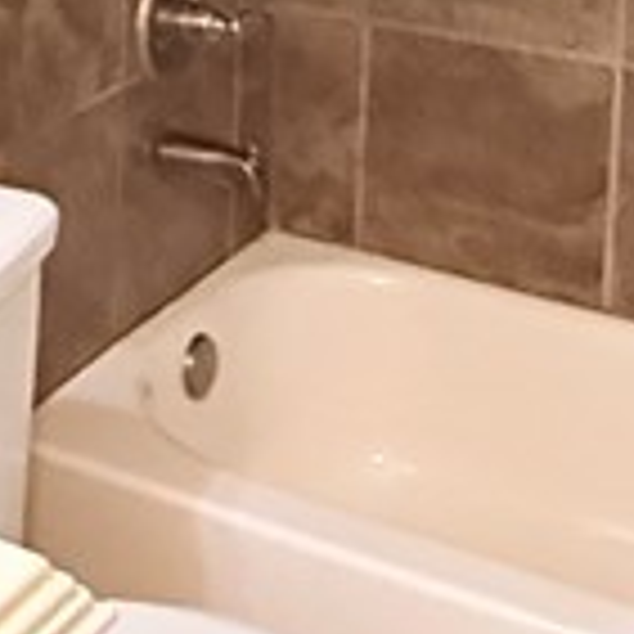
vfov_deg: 17.6
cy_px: -279
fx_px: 1865
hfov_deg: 18.5
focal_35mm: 90
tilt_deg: -4.9
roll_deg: -0.9
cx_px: -85
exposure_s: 1/60
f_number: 2.2
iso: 1250
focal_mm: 2.22
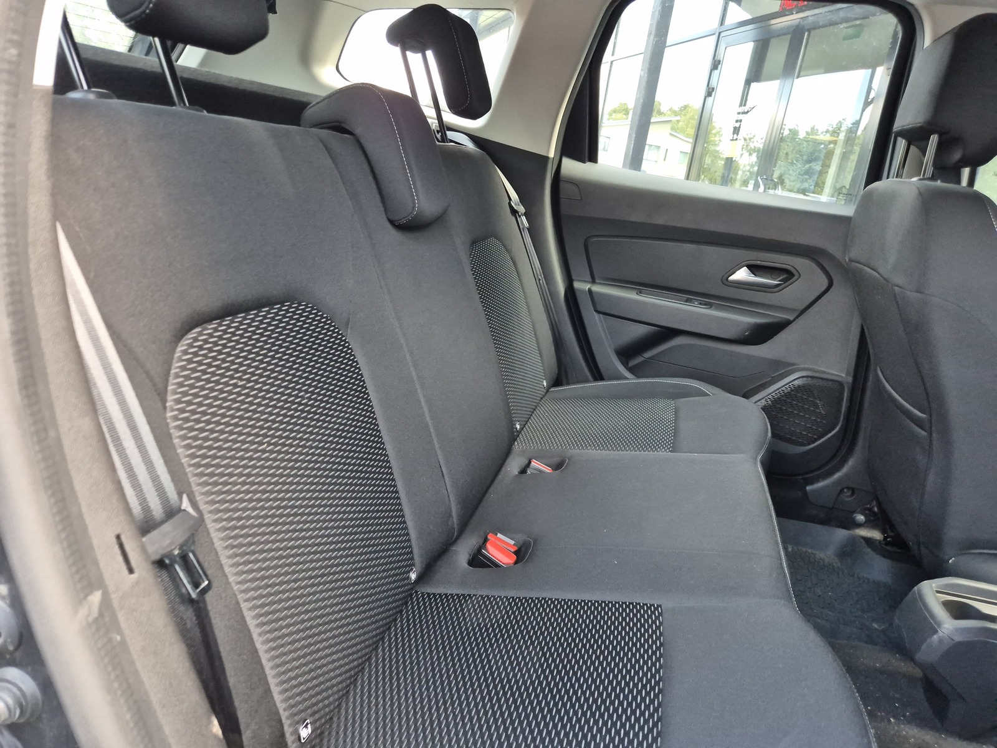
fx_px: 662
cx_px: 498
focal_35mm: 23
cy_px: 374
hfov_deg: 73.9
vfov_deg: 58.9
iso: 200
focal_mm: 5.4
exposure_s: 1/180
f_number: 1.8
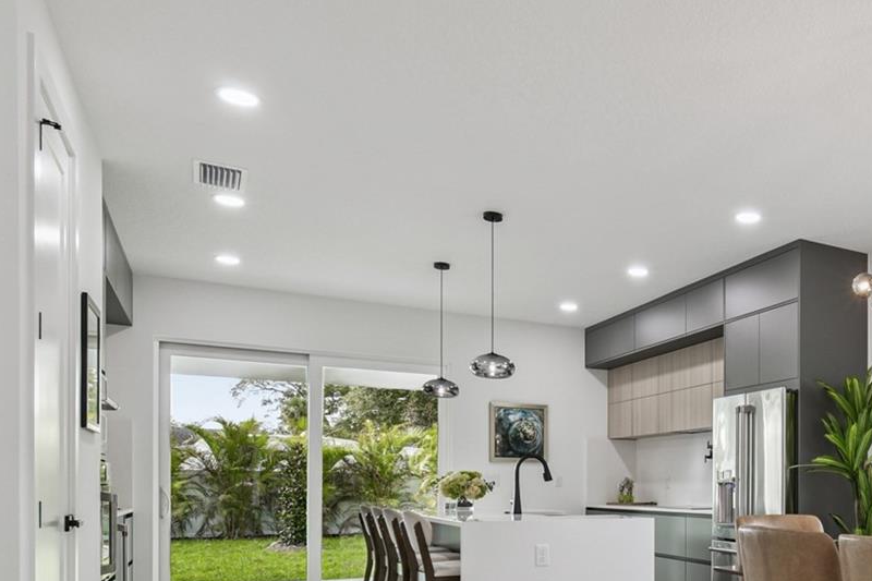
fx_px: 726
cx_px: 711
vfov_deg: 41.1
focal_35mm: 30
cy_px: 493
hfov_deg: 56.9
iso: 100
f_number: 7.1
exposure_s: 1/8
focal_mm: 10
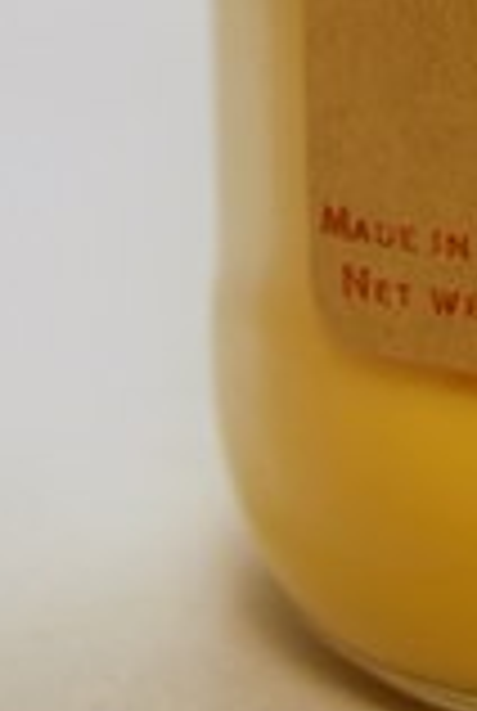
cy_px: -513
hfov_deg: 6.9
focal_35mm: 195
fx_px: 3858
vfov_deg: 10.0
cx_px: 875
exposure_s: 1/125
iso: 200
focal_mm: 32
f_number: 5.6
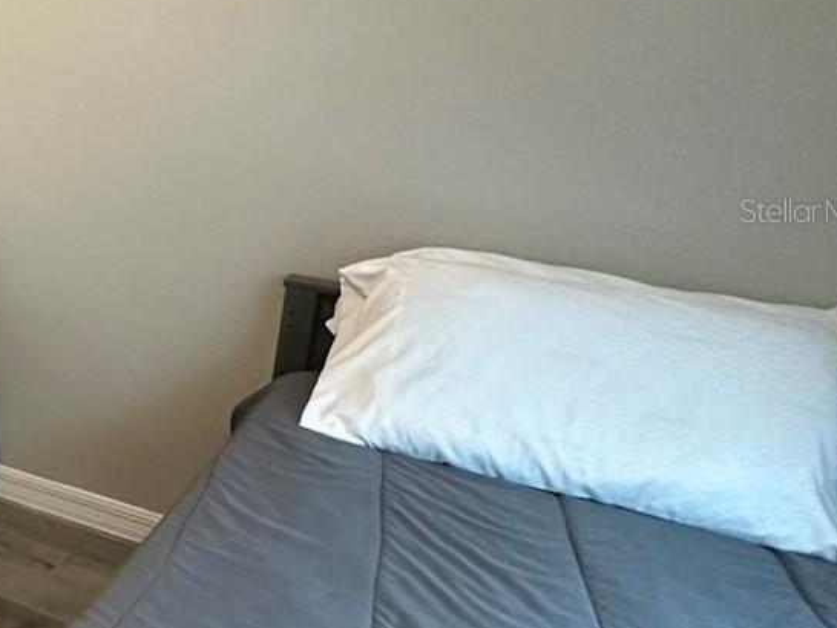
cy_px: 210
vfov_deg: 34.8
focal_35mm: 41
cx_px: -342
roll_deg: -0.9
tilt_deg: -10.9
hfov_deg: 30.9
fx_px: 992
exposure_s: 1/60
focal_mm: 2.22
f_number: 2.2
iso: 500
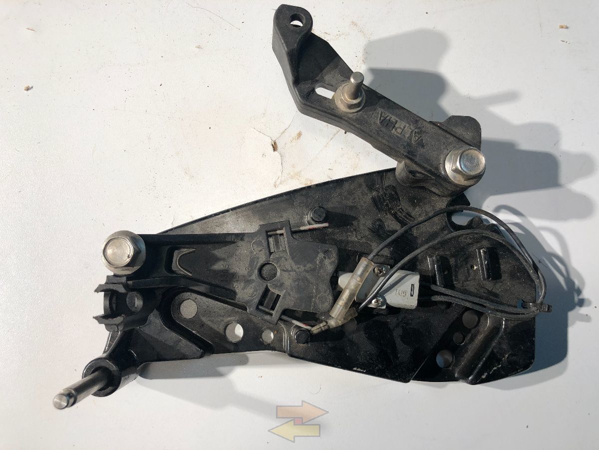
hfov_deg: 63.4
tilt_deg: -84.5
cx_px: 300
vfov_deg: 49.7
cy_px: 225
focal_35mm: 28
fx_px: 485
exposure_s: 1/100
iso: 32
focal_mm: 4
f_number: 1.8
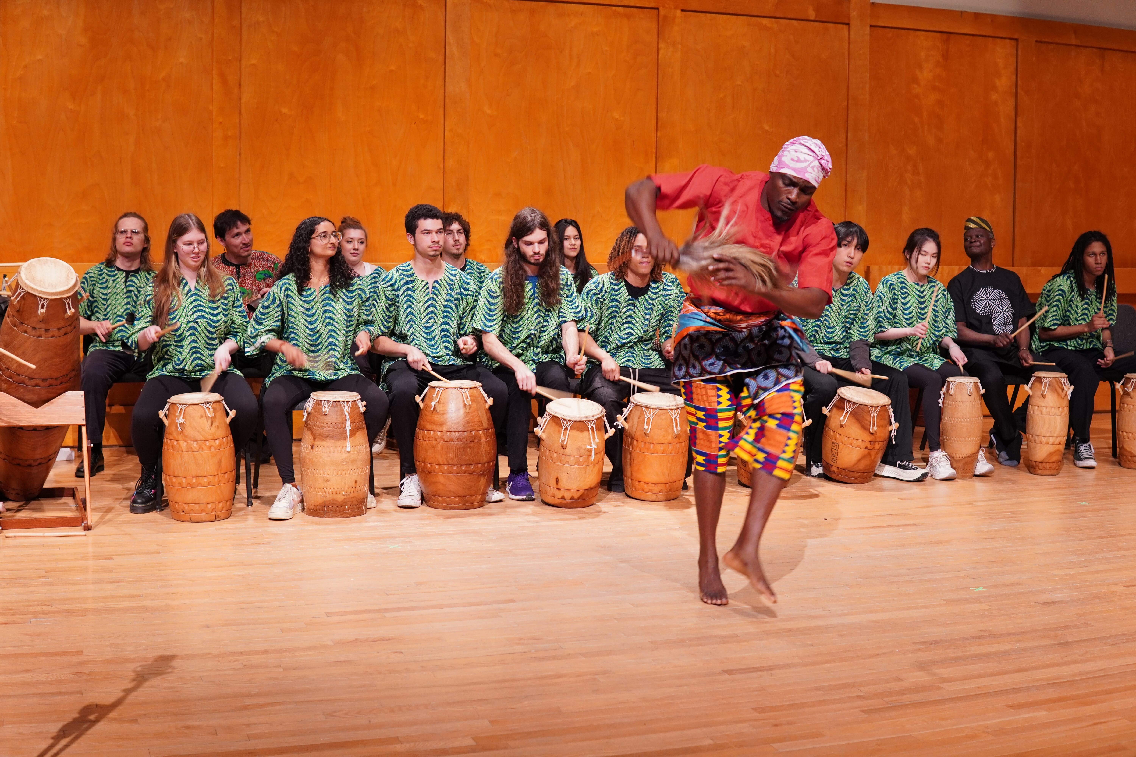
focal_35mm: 45
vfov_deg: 29.9
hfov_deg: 43.6
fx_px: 1420
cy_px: 378
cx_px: 568
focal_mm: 30
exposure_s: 1/100
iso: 800
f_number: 3.5
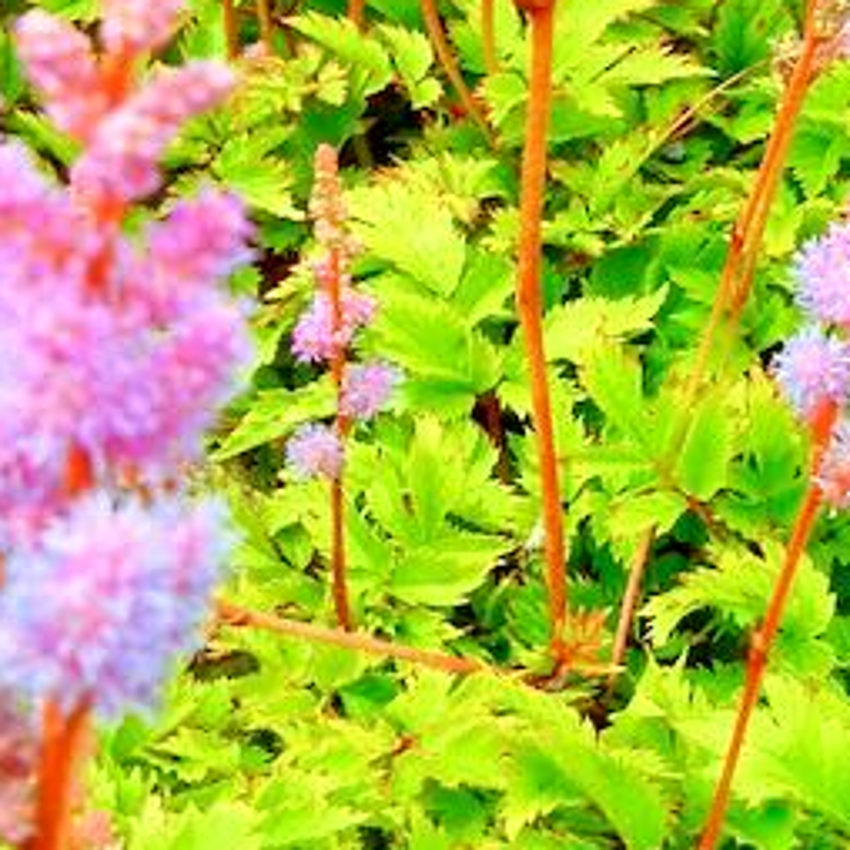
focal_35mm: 107
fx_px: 2973
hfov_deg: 16.2
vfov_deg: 16.1
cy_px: 114
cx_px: 552
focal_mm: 5.4
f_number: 3.5
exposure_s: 1/230
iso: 160
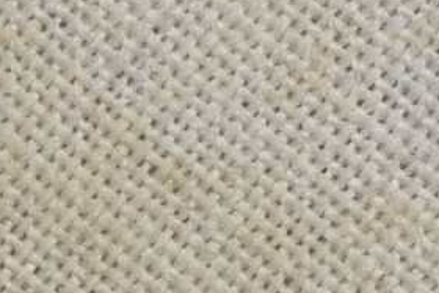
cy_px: -58
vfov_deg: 2.7
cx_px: 711
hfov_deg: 4.0
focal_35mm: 512
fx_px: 6246
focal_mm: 100
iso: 400
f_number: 14
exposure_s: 1/200
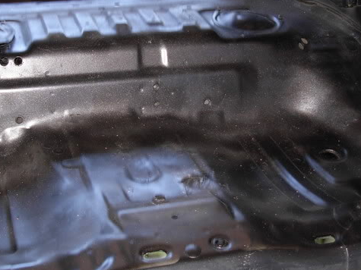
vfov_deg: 22.8
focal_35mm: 64
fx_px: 667
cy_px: 77
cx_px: 165
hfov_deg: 30.3
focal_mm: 6.3
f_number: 2.9
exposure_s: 1/22.6
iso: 79
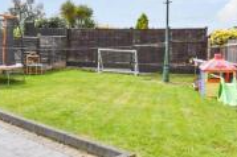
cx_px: 106
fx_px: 263
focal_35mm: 40
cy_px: 59
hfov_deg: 48.4
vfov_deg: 33.2
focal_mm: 10
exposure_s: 1/1000
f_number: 8
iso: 320
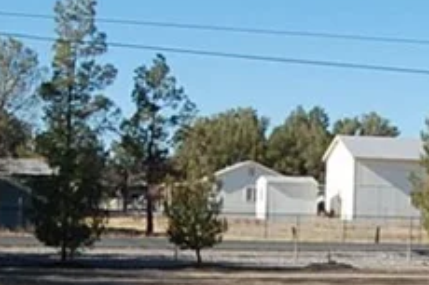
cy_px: 320
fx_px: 1429
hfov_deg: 16.9
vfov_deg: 11.2
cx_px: 360
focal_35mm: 120
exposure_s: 1/320
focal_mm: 18
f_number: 9
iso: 200
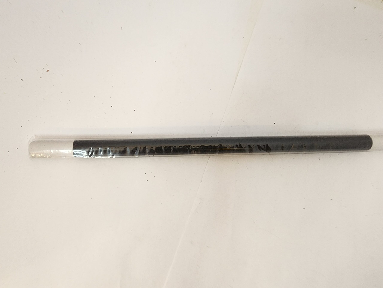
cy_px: 144
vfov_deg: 89.9
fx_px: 144
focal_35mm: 13
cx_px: 192
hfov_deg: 106.2
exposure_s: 1/60
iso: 250
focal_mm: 2.2
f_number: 2.2
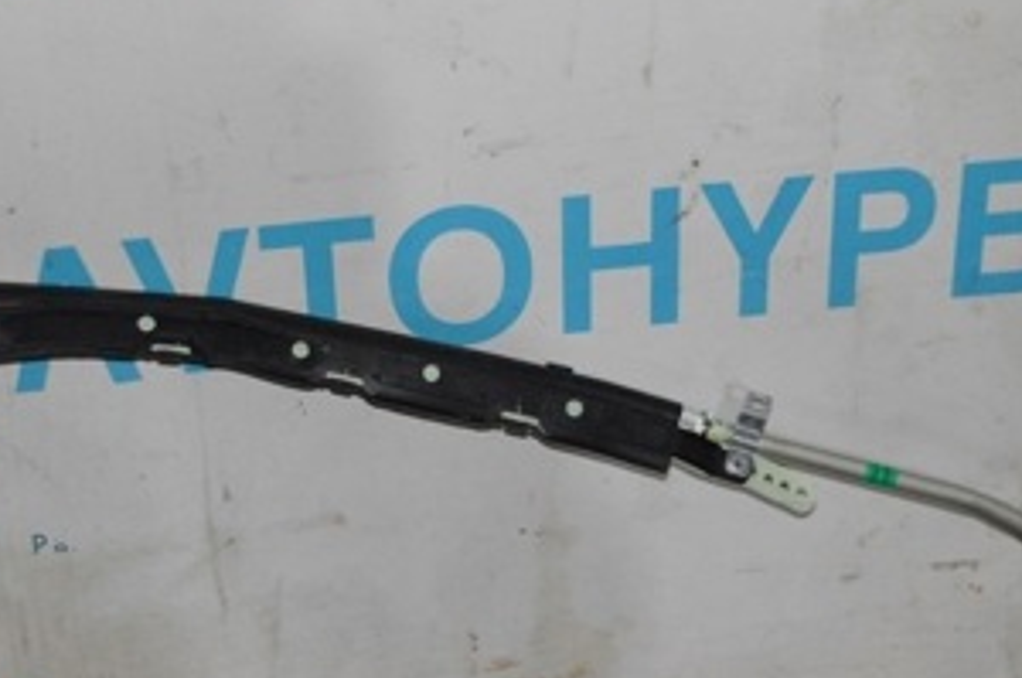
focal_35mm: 80
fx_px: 2269
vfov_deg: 16.9
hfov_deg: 25.3
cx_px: 382
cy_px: 458
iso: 2200
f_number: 4
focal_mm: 25
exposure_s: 1/60
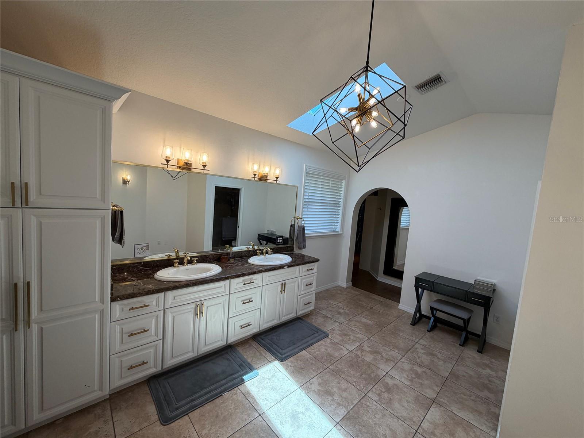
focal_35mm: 14
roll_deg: -4.5
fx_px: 236
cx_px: 292
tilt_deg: -4.7
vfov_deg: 85.7
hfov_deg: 102.1
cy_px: 219
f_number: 2.2
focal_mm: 2.22
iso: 64
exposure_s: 1/120
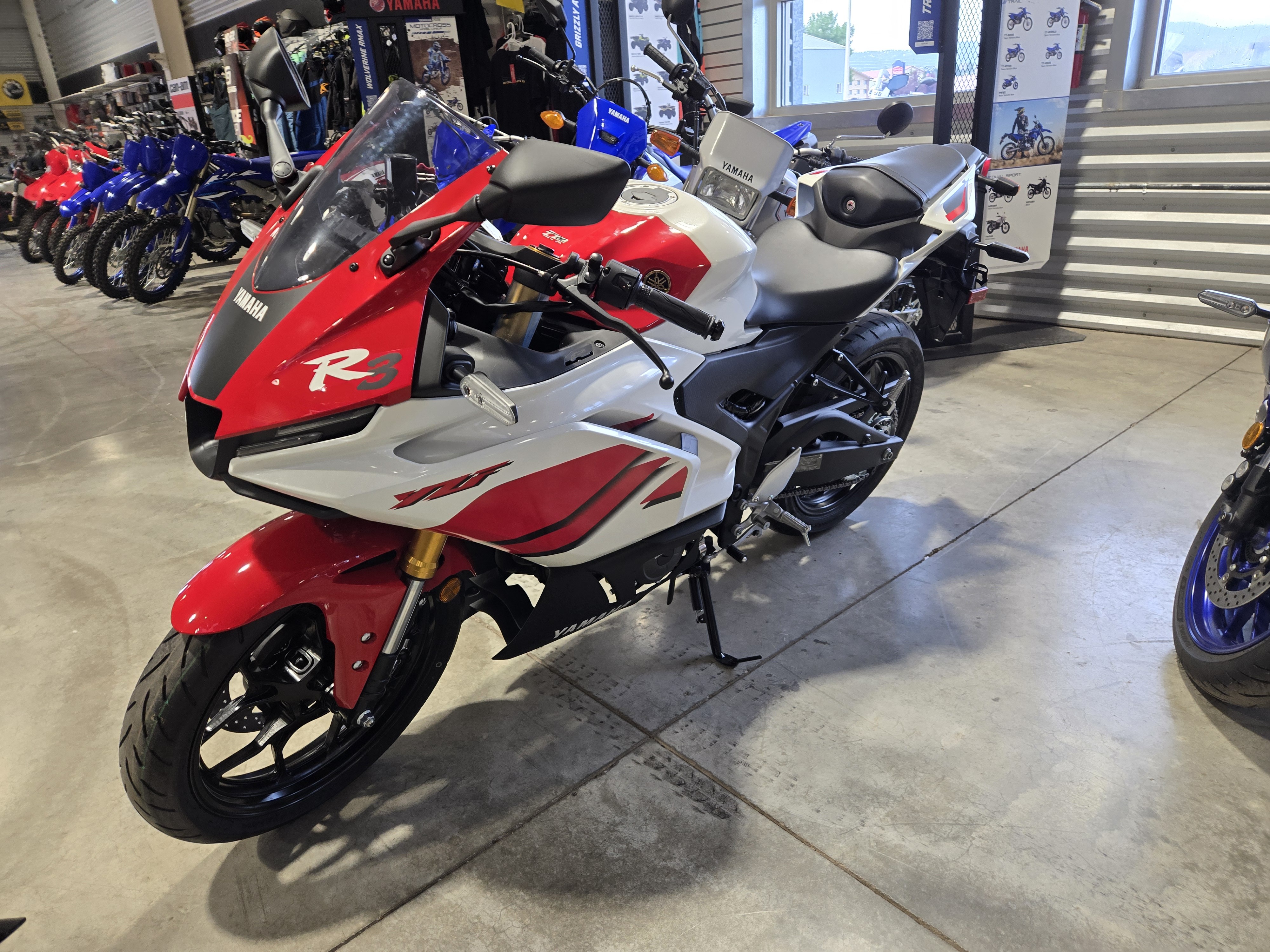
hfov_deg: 73.9
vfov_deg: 58.9
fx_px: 844
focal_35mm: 23
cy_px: 476
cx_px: 635
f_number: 1.8
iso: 80
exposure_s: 1/120
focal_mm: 5.4
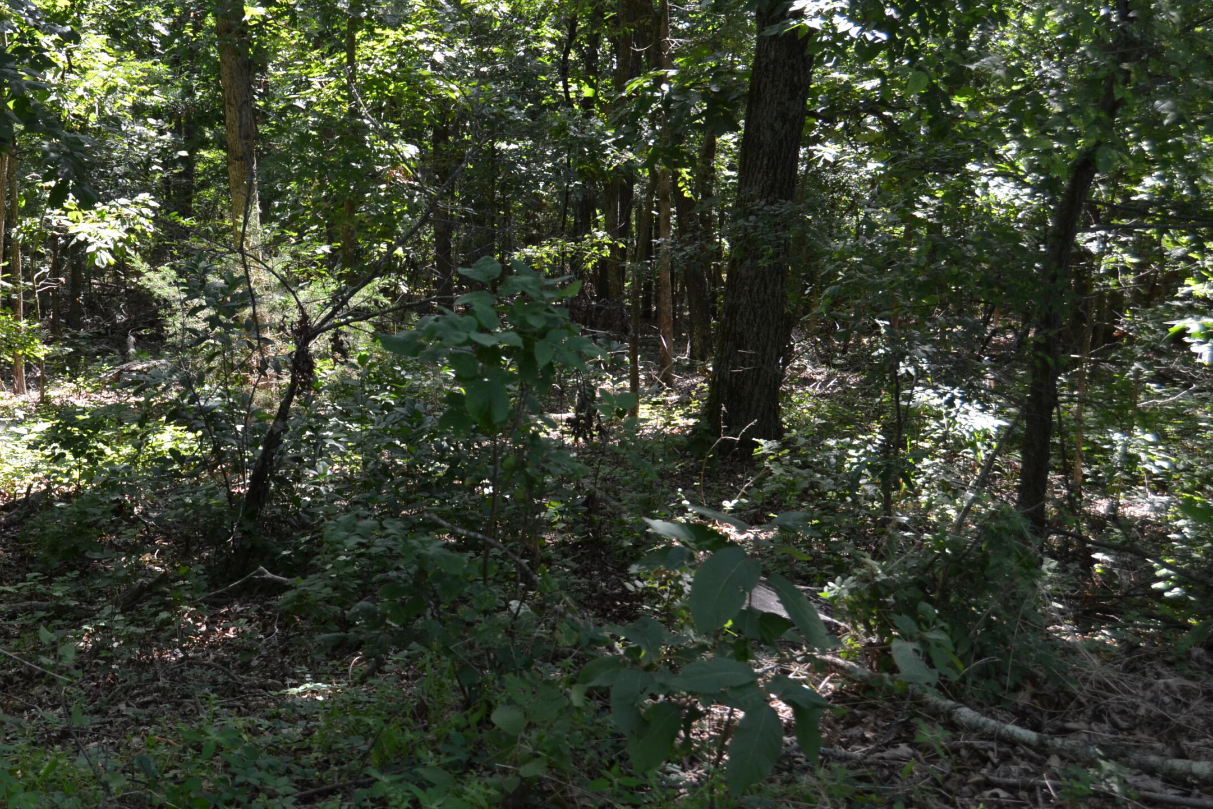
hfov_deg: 36.4
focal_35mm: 54
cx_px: 387
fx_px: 1820
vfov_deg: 24.9
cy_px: 259
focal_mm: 26
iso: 220
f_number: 5.6
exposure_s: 1/125
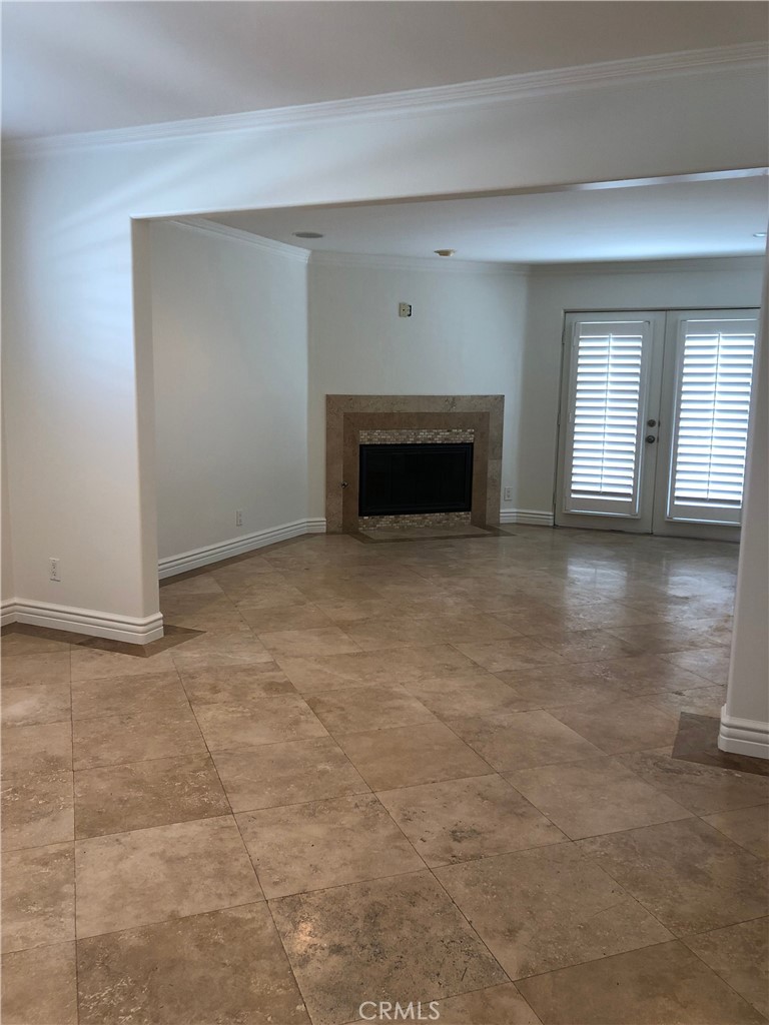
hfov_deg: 49.7
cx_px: 384
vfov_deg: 63.4
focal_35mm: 28
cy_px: 512
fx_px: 829
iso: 40
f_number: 1.8
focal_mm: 4
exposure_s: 1/24
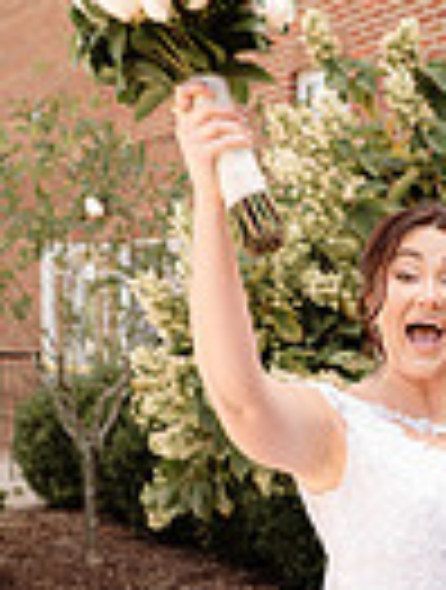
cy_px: 585
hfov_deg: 17.7
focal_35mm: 79
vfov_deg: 23.6
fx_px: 1351
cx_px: 559
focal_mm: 24
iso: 160
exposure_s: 1/400
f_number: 2.8
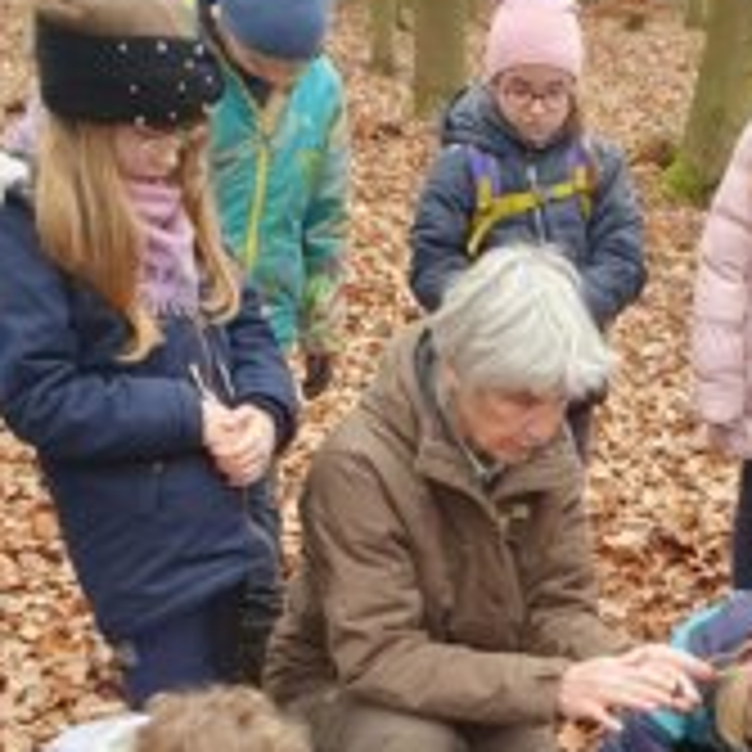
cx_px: 626
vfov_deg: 29.7
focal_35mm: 55
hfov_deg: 30.2
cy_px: 689
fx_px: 1352
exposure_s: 1/100
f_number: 2.4
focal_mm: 4.32
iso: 125
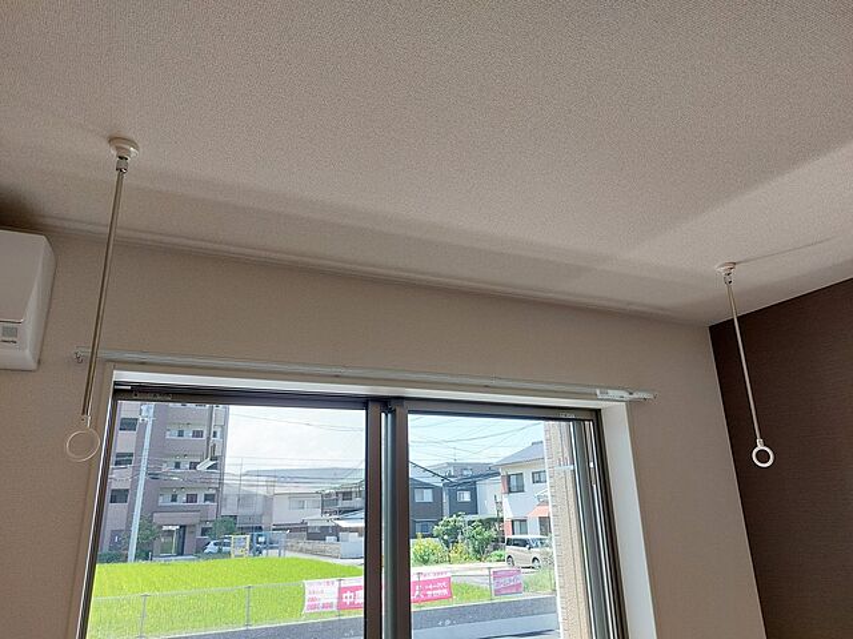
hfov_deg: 71.6
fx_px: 591
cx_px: 426
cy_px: 320
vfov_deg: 56.8
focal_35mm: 24
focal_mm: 5.23
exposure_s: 1/120
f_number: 1.8
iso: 25
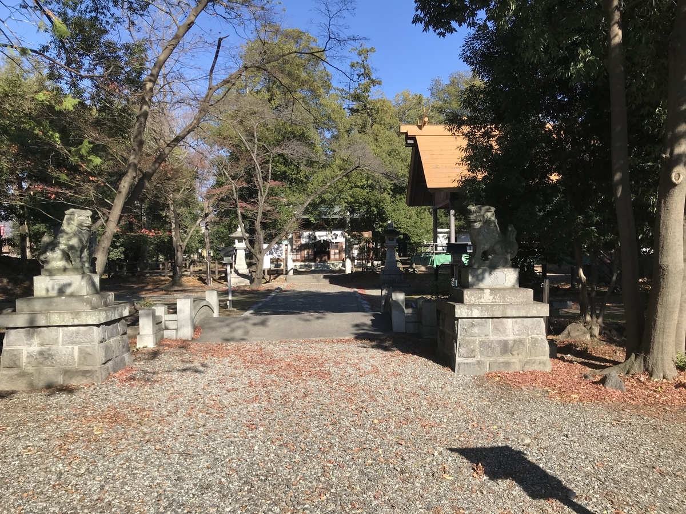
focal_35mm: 28
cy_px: 257
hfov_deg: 63.4
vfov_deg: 49.7
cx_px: 343
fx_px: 555
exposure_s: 1/1244
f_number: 1.8
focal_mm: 3.99
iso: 20
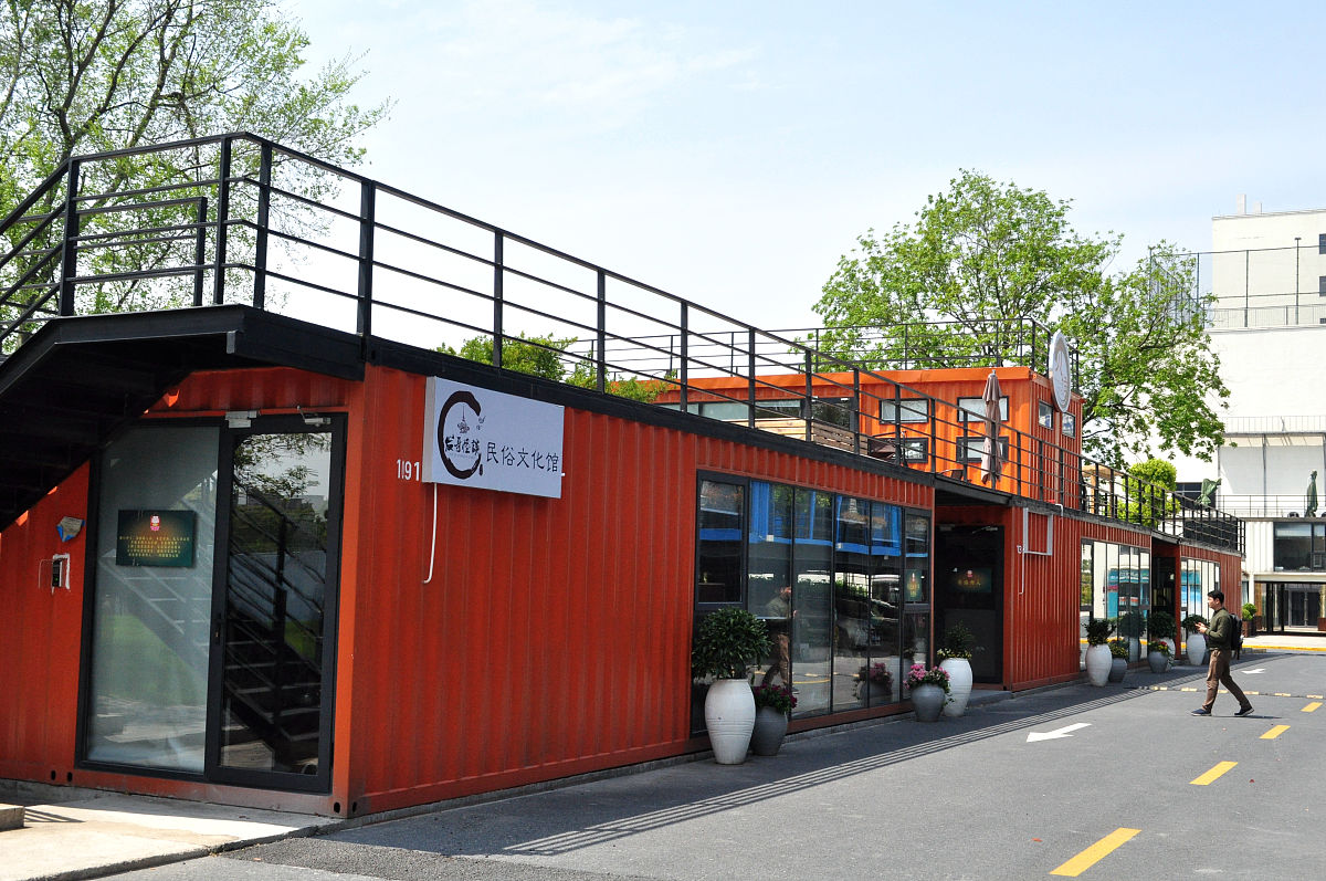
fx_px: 1600
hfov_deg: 45.0
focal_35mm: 44
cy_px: 440
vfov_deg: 30.8
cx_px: 663
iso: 800
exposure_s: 1/640
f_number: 11
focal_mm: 29
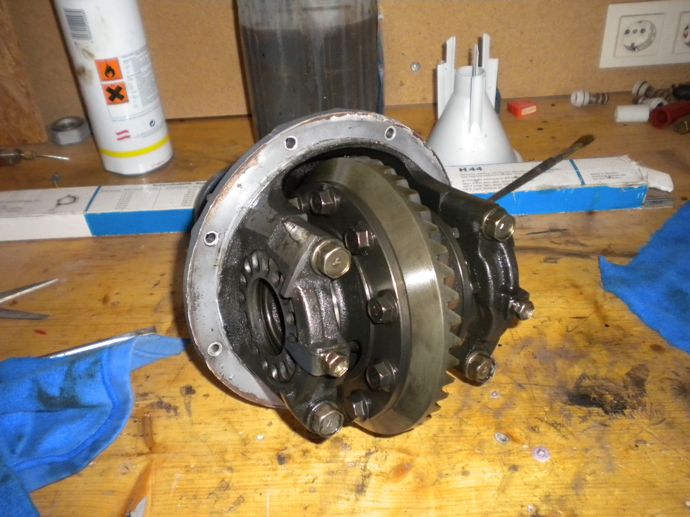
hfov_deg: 52.6
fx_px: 698
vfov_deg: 40.7
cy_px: 258
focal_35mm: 35
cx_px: 345
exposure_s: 1/30
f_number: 3.1
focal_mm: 6.3
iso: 400
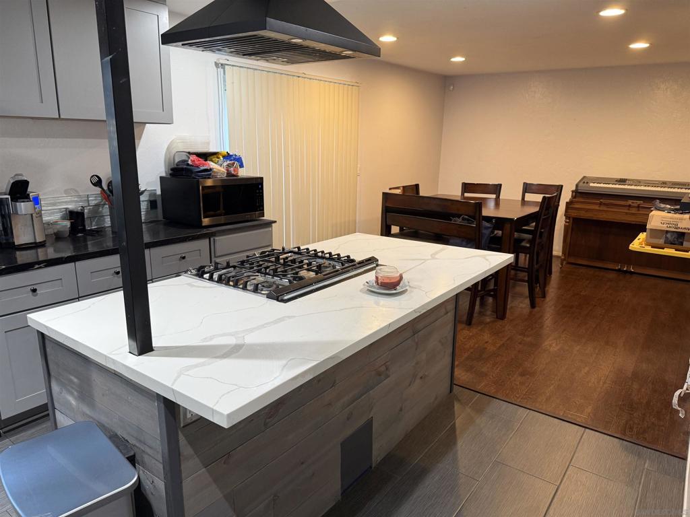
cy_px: 258
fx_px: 478
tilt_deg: -13.7
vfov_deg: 56.8
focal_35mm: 24
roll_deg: -1.4
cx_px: 345
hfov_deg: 71.6
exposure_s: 1/60
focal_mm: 6.76
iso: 200
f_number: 1.78
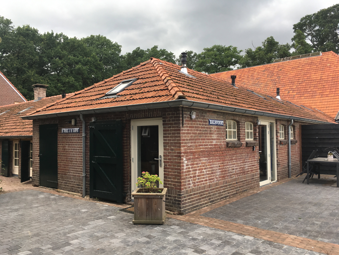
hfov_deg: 61.7
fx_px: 284
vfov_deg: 48.2
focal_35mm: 29
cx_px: 170
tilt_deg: +0.1
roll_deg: -0.5
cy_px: 128
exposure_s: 1/284
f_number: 2.2
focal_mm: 4.15
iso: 25
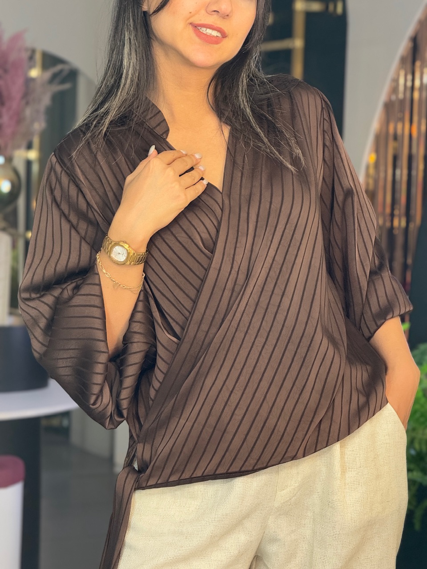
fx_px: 1974
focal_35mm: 120
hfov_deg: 12.3
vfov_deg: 16.4
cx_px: 214
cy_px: 284
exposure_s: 1/50
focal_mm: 15.66
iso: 200
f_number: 2.8
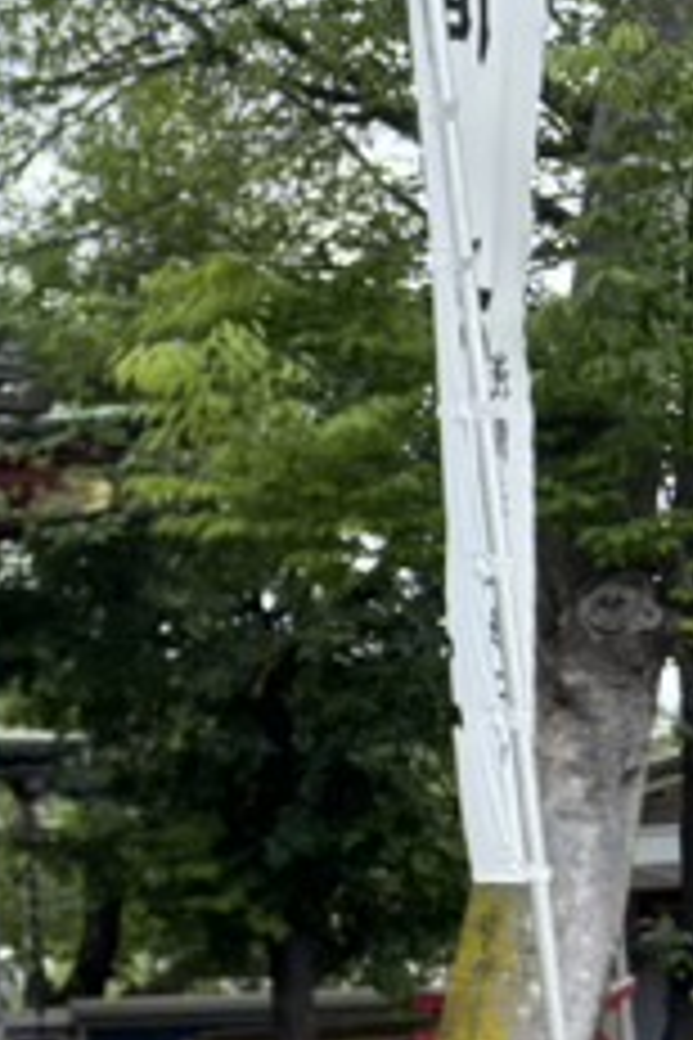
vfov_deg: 24.3
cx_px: -788
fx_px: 2368
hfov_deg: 13.6
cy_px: 871
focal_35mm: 82
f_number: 1.6
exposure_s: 1/1068
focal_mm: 5.96
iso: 50
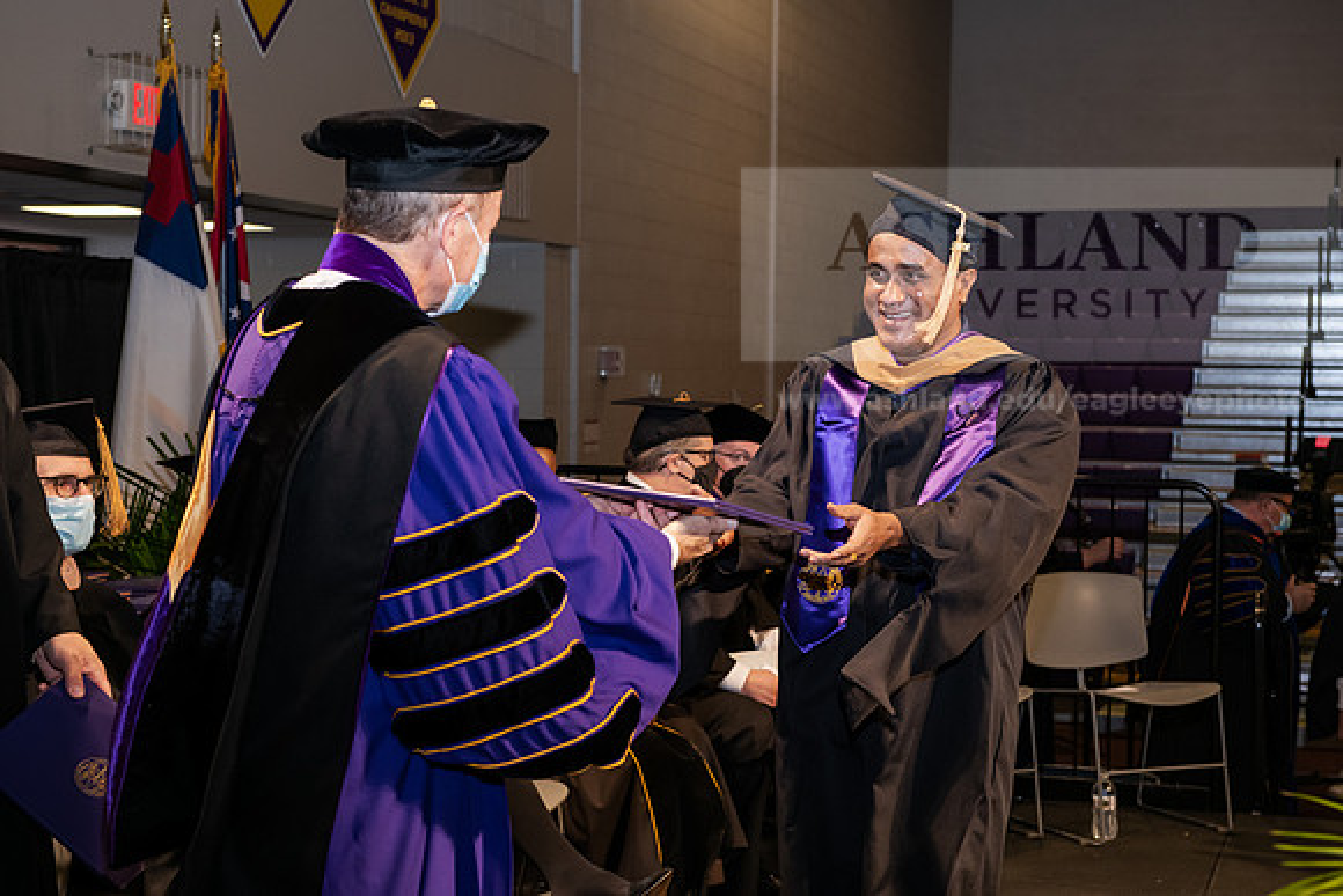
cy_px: 448
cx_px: 672
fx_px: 2313
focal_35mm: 62
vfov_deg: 21.9
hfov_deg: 32.4
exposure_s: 1/200
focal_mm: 62
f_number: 6.3
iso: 1600
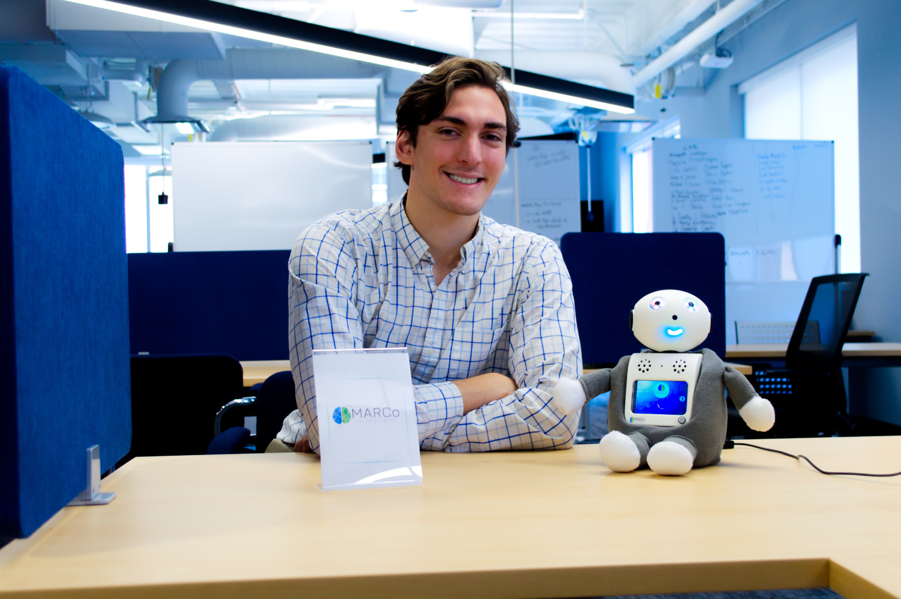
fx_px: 975
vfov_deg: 34.1
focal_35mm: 39
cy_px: 300
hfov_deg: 49.6
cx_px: 450
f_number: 4.2
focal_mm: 26
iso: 400
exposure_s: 1/50
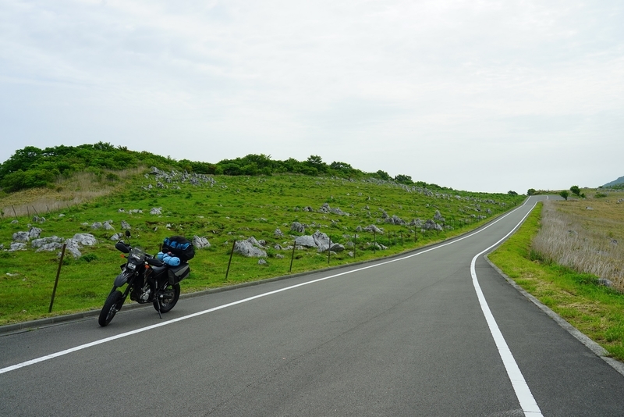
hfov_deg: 60.3
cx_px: 312
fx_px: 537
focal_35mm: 31
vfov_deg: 42.4
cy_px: 208
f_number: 10
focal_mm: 31
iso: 100
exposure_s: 1/125
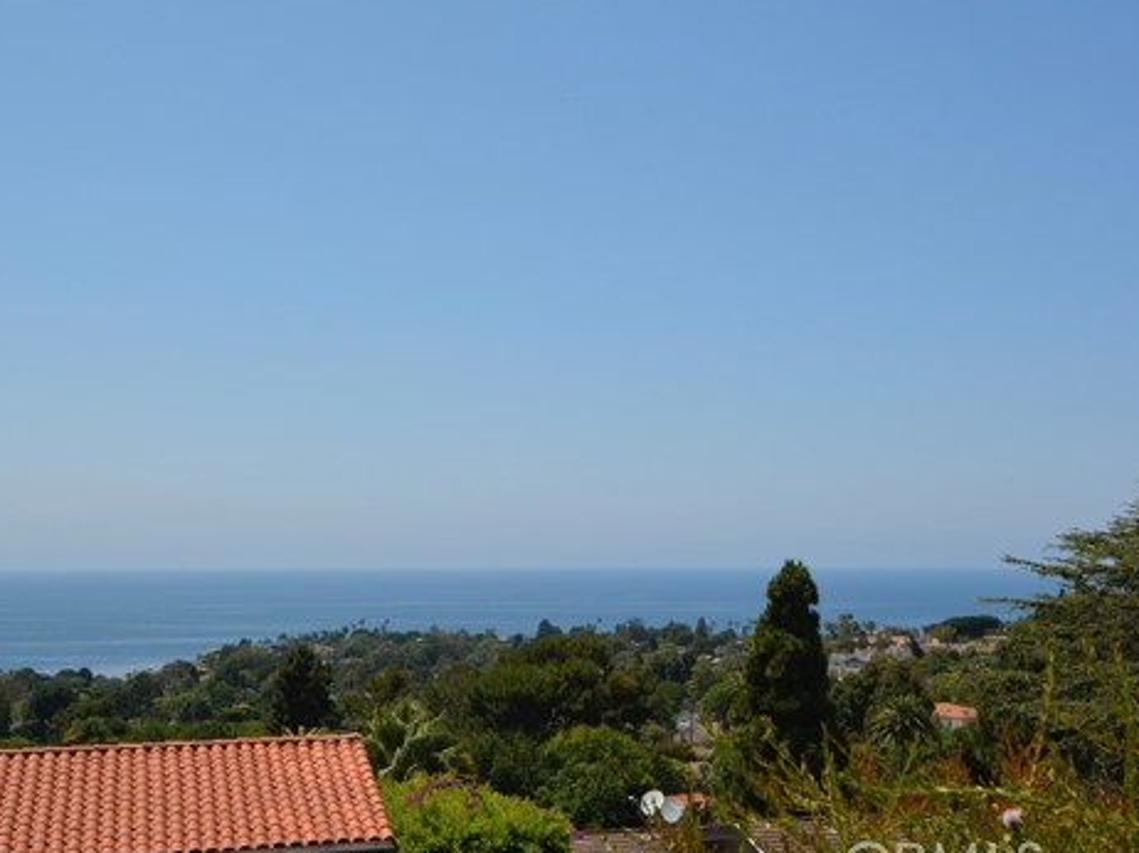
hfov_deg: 39.6
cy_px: 373
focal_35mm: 48
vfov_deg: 30.2
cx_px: 619
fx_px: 1579
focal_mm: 24
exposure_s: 1/200
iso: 100
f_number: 10
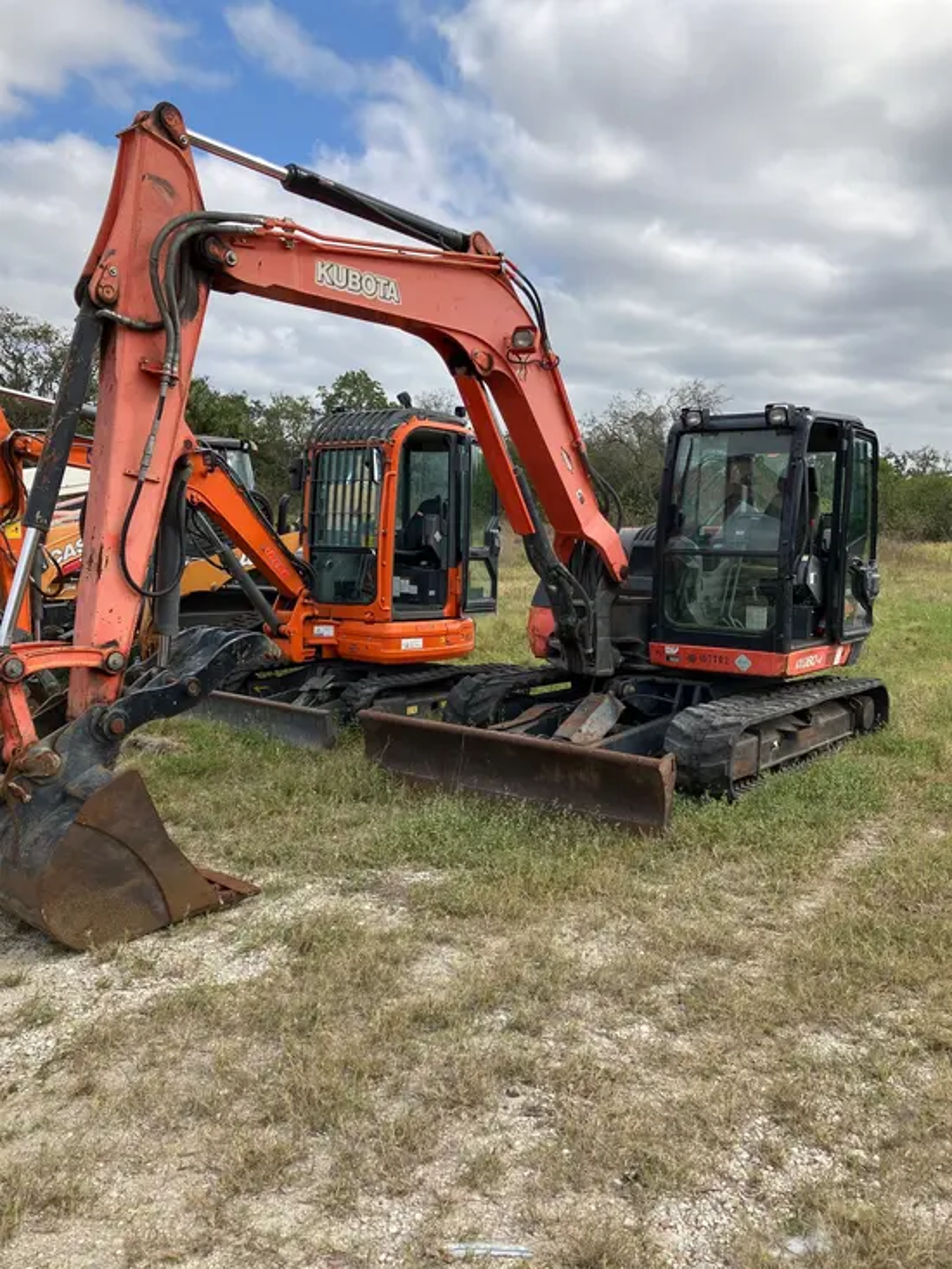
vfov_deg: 63.4
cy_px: 634
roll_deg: -1.1
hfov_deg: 49.8
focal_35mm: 28
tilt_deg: -4.4
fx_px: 1026
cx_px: 476
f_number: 1.8
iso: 32
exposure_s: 1/1517
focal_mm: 3.99
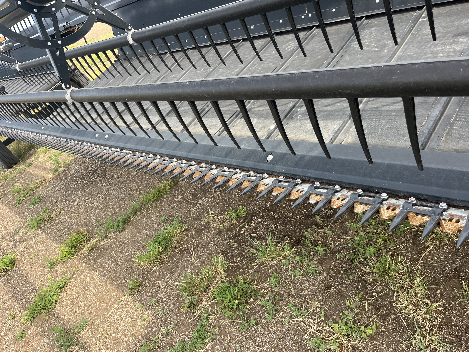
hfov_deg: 67.3
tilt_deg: -30.1
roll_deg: +29.5
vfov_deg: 53.1
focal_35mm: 26
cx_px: 234
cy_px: 176
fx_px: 352
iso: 50
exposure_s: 1/513
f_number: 1.6
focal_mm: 5.1
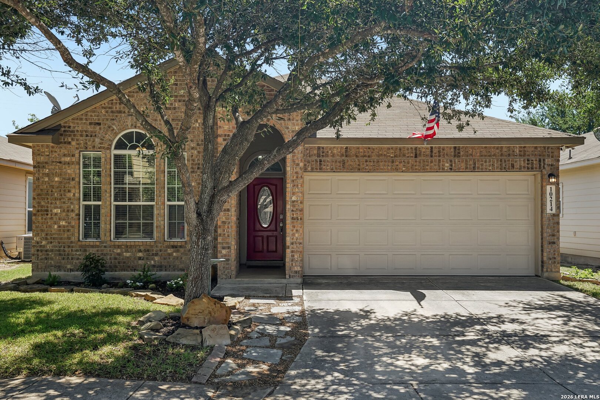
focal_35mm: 33
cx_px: 300
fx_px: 550
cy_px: 200
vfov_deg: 40.0
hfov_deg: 57.2
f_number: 8
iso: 200
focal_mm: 33
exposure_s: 1/80
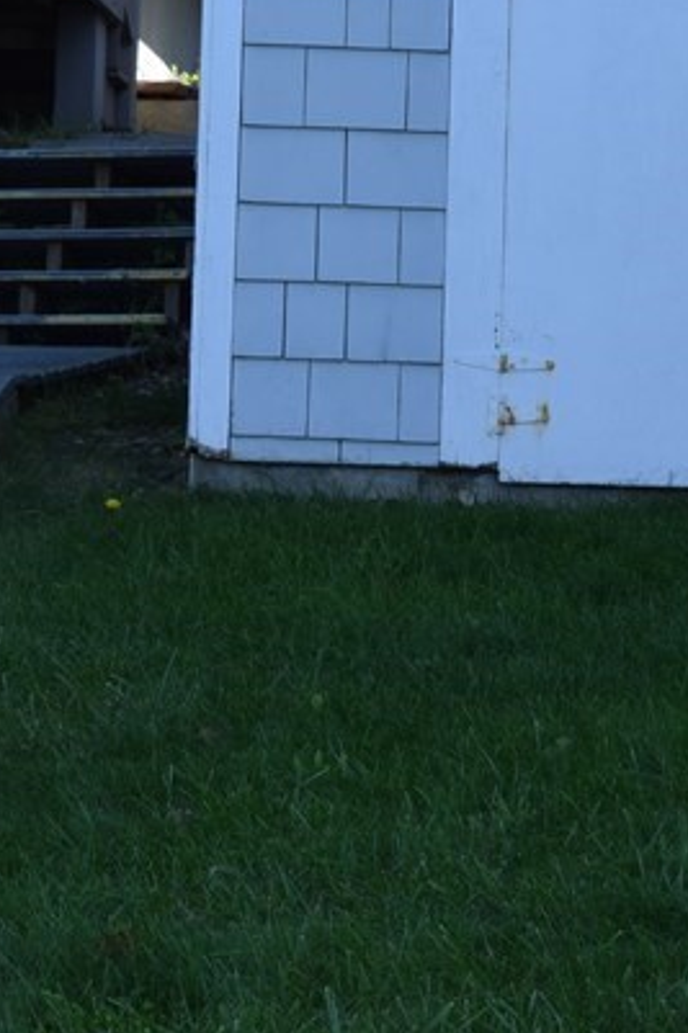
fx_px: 5279
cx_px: 412
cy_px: 187
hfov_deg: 7.5
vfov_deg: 11.1
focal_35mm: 184
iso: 220
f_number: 8
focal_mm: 48
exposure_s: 1/250
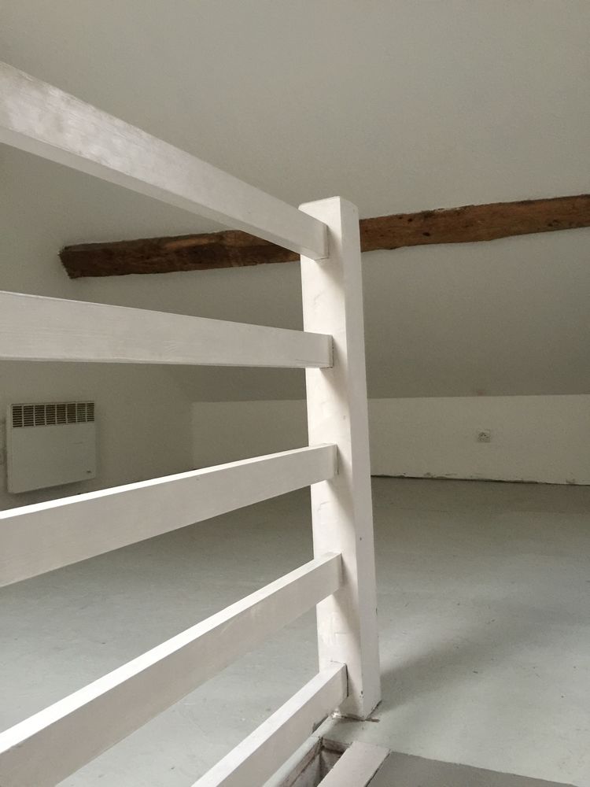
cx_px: 295
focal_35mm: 29
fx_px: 659
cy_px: 394
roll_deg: +2.4
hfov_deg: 48.2
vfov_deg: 61.7
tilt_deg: +0.8
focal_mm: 4.15
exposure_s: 1/8
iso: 125
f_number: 2.2
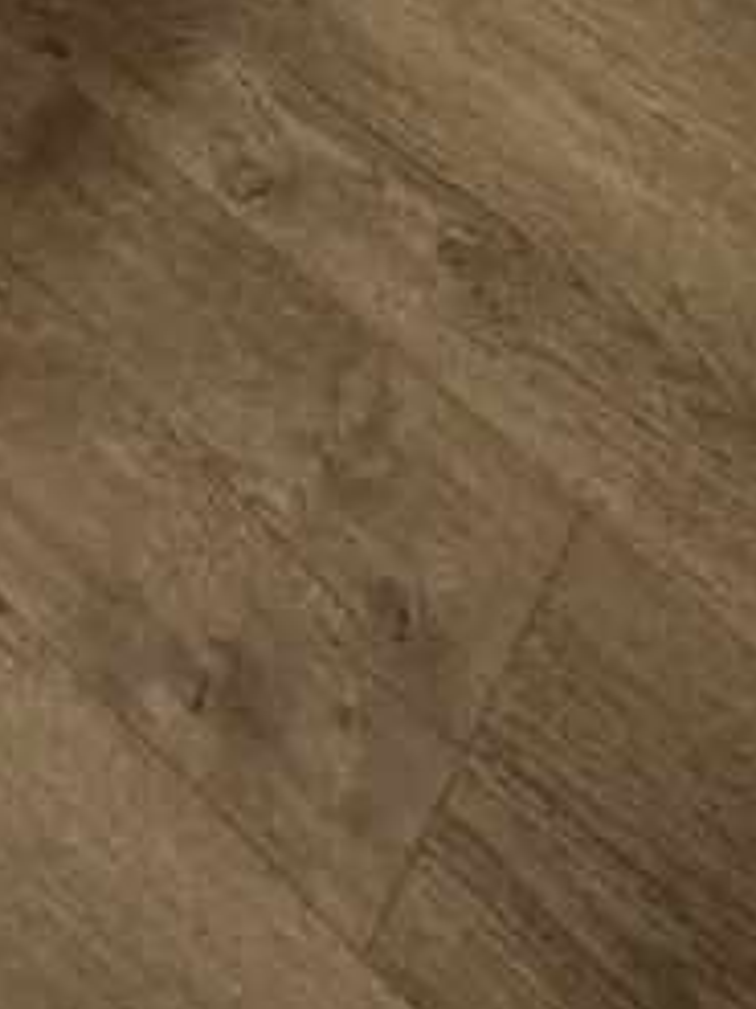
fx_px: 2536
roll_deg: +0.3
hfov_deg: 17.0
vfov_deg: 12.4
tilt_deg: -22.5
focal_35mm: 87
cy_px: -1842
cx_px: 372
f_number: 2.2
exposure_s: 1/120
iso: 250
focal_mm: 2.22
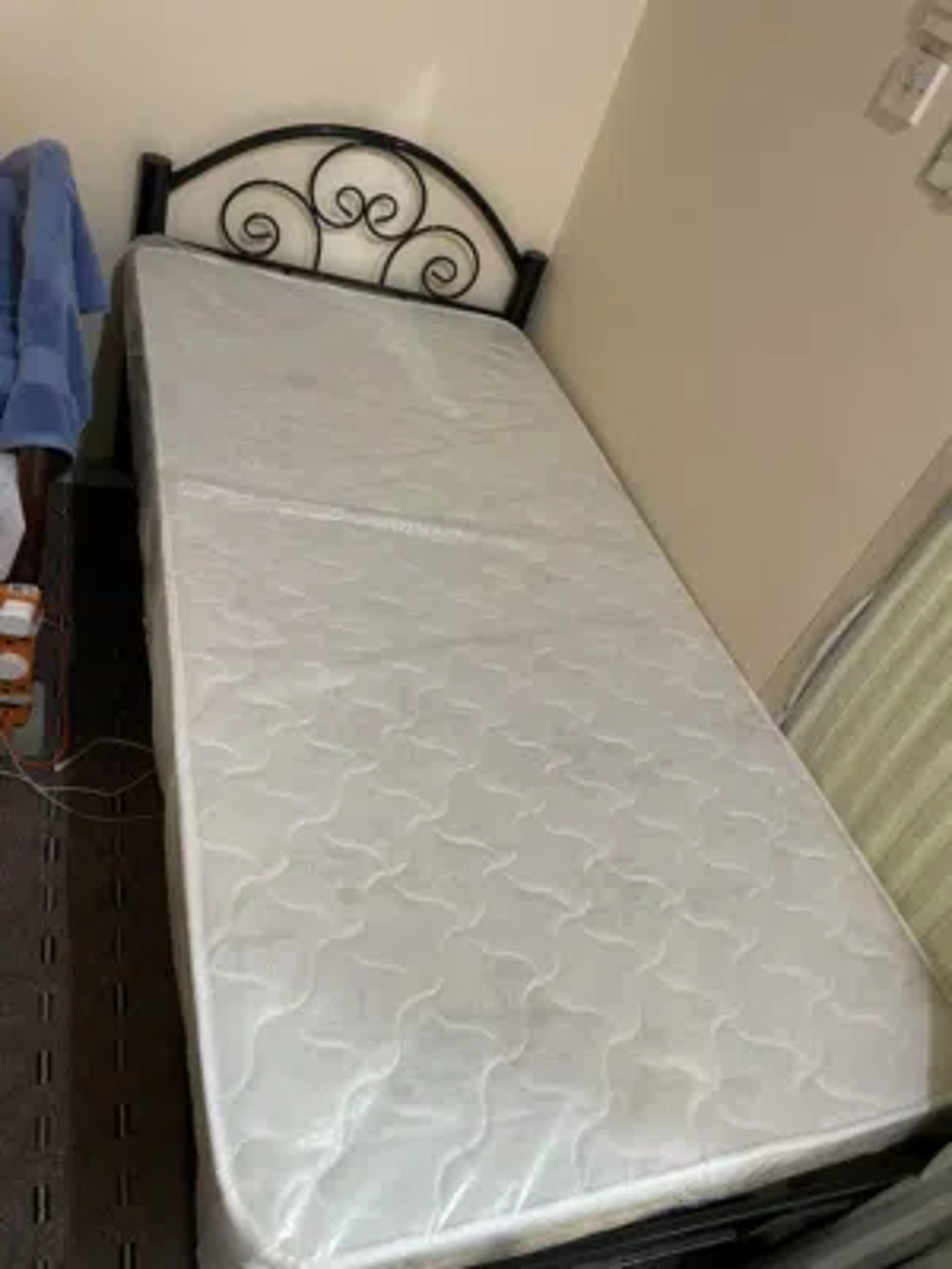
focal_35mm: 26
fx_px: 953
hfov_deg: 53.1
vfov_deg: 67.3
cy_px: 634
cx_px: 476
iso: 250
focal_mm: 4.2
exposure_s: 1/60
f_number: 1.6
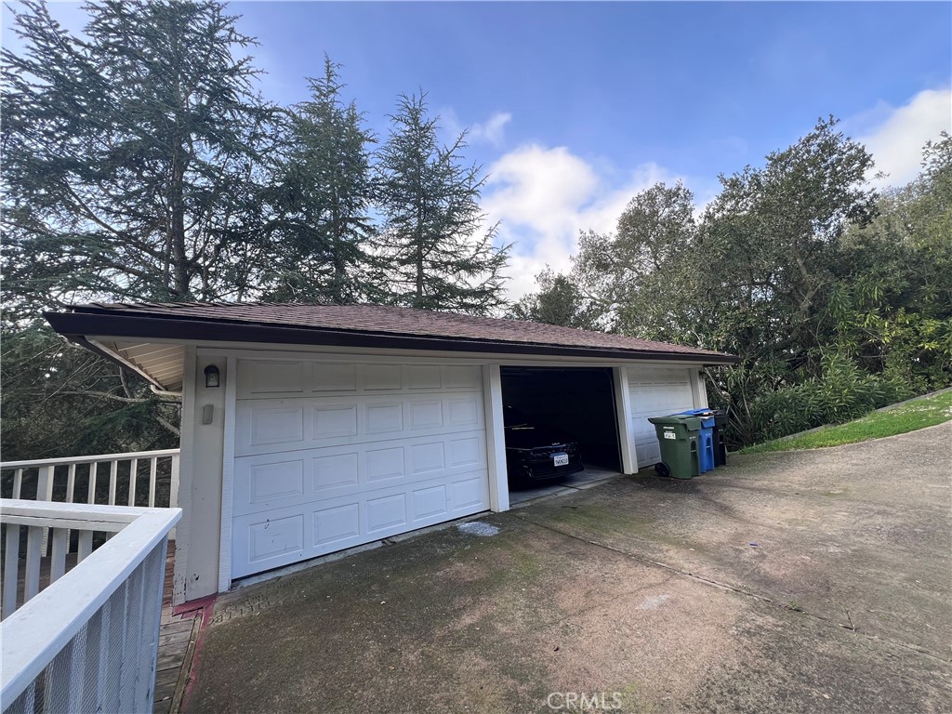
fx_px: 358
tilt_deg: +6.5
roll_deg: +2.5
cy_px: 357
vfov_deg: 89.9
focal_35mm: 13
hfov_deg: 106.2
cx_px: 476
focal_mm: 1.57
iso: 32
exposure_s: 1/226
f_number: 1.8
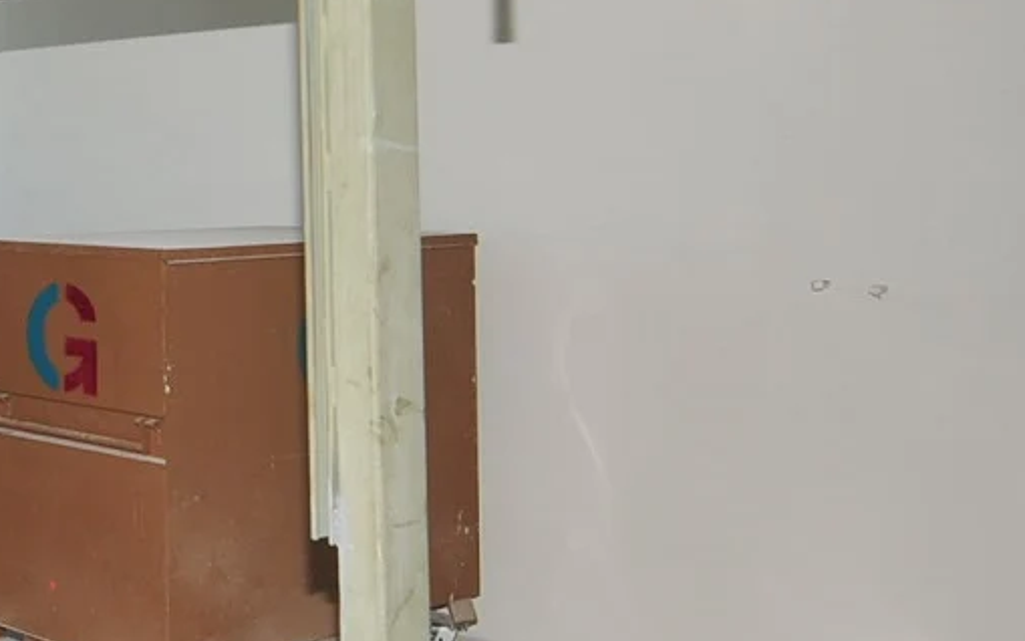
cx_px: -276
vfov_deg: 23.6
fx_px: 1508
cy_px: 121
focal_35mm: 54
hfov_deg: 30.4
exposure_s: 1/100
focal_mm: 12
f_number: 5
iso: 200
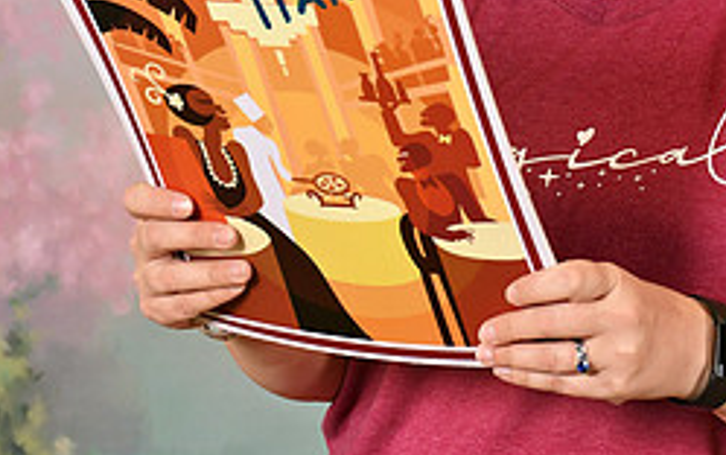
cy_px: -28
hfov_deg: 13.1
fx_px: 3148
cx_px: 551
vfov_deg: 8.2
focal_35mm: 159
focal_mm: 45
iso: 400
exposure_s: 1/125
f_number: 6.3
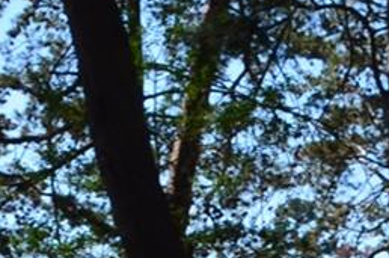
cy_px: 566
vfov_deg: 5.1
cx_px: -74
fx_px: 2826
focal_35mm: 262
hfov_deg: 7.8
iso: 110
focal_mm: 22
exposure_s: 1/125
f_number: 11
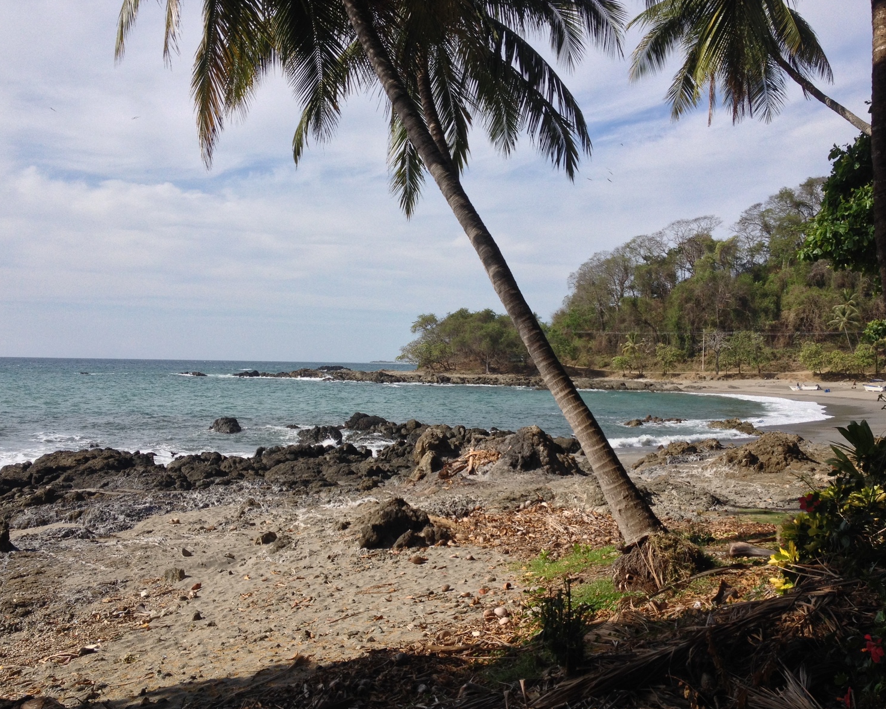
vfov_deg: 40.1
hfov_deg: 49.1
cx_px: 431
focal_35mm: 37
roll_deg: -0.8
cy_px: 353
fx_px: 970
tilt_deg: -2.1
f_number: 2.4
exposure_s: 1/1905
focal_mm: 4.28
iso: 50
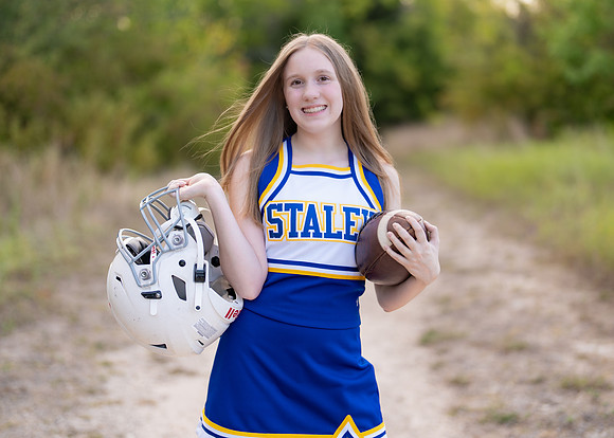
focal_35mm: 61
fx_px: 1057
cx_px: 328
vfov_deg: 23.4
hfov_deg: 32.4
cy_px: 185
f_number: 1.2
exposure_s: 1/500
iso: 100
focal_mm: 50
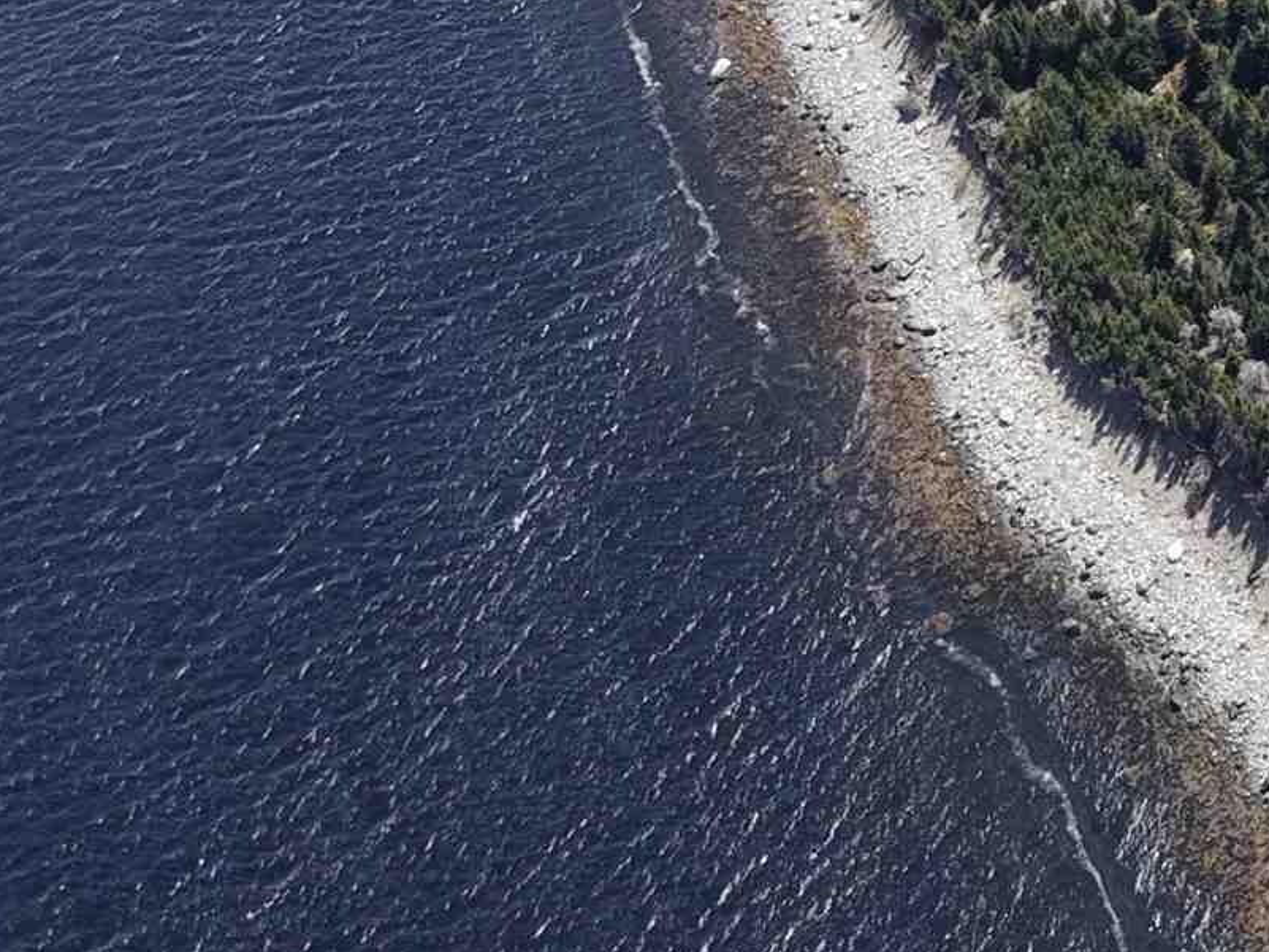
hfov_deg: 17.0
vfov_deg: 14.1
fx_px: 3373
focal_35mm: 92
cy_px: -790
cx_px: 2365
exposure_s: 1/3200
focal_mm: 8.67
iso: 220
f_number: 1.8
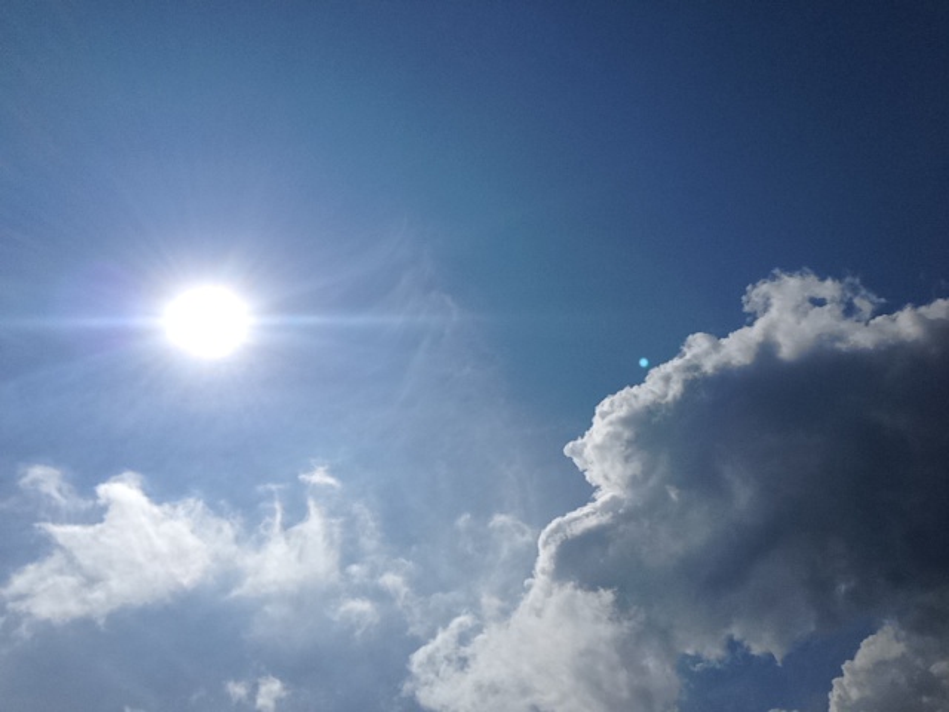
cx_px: 474
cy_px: 356
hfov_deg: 55.4
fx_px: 905
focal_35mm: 33
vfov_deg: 42.9
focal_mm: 4.13
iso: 50
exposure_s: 1/18182
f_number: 2.4
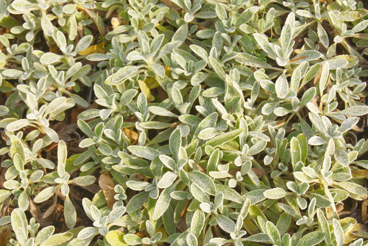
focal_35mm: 82
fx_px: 843
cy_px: 123
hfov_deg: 24.6
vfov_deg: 16.6
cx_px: 184
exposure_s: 1/100
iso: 200
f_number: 13
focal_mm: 55
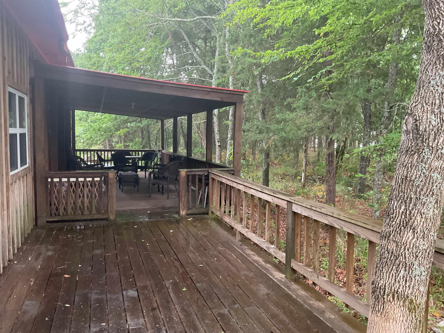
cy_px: 166
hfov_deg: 61.7
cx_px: 222
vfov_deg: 48.2
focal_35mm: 29
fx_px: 372
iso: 250
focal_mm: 3
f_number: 1.8
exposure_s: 1/60
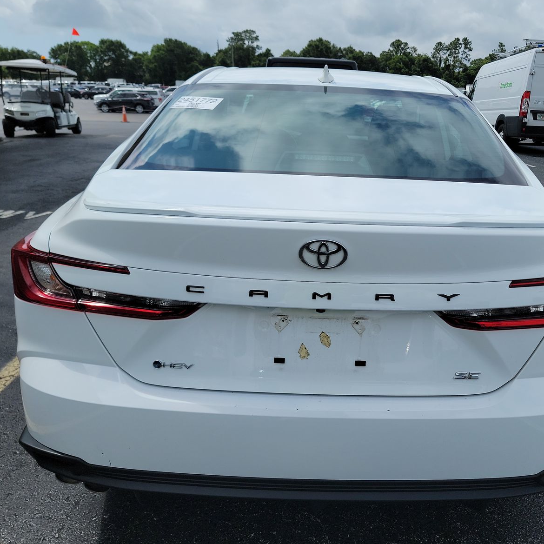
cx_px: 335
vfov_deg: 55.6
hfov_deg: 55.1
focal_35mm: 29
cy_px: 274
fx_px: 516
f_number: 1.8
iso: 50
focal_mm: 6.7
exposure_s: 1/1496
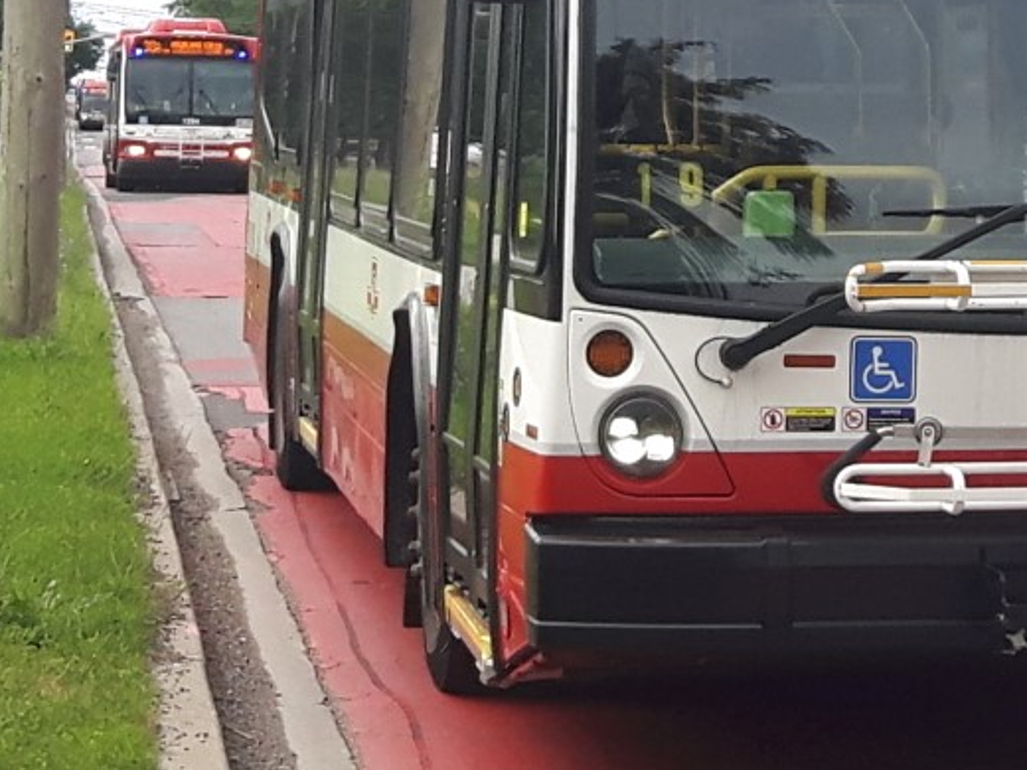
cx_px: 877
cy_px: 138
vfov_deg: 23.6
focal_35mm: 61
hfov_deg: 30.6
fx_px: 1810
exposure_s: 1/462
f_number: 1.9
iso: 40
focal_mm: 3.7
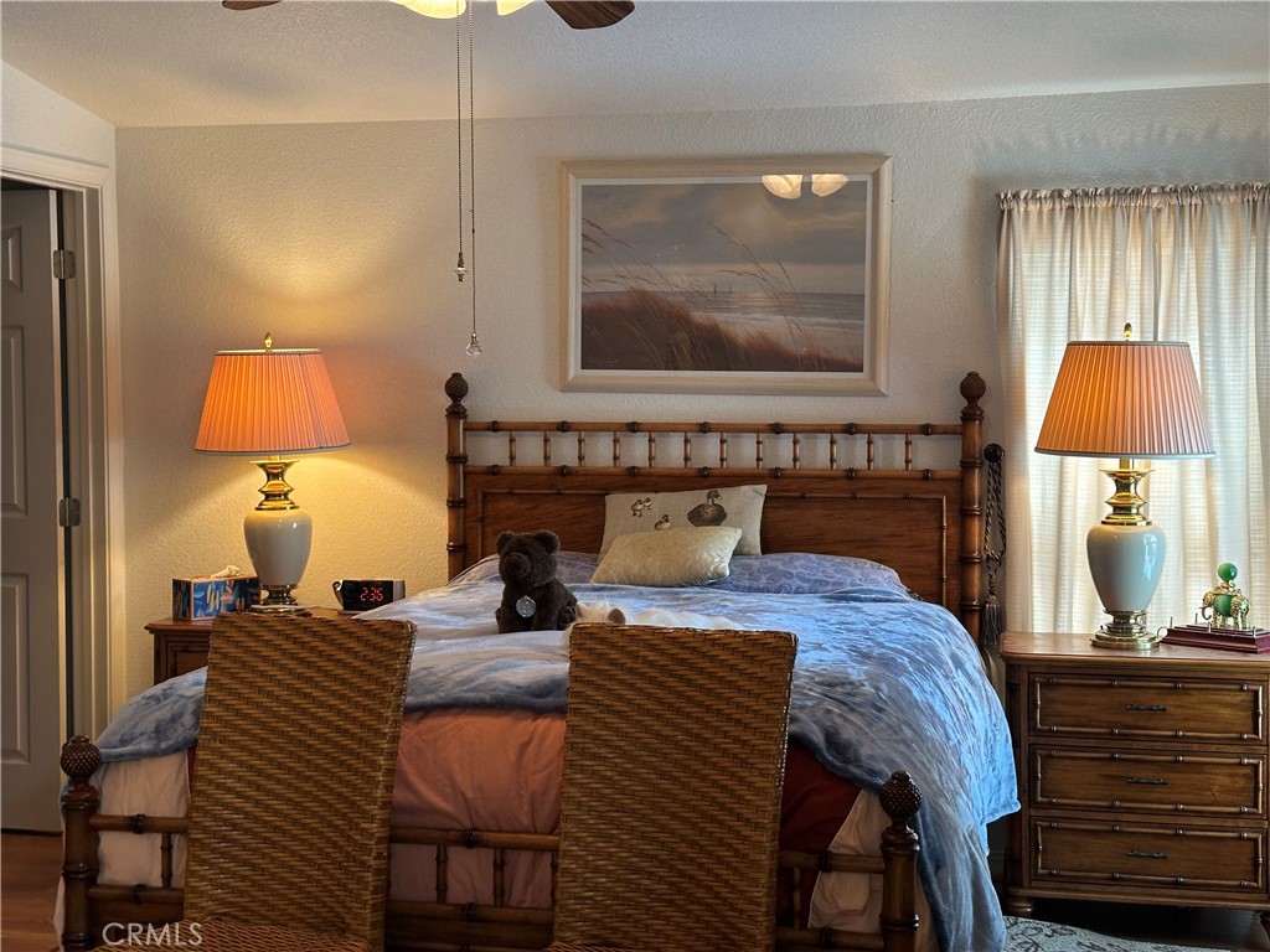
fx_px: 1761
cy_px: 476
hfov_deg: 39.7
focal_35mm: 48
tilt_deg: -3.0
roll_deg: -0.8
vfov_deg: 30.3
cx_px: 635
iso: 125
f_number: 1.78
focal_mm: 6.86
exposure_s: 1/60
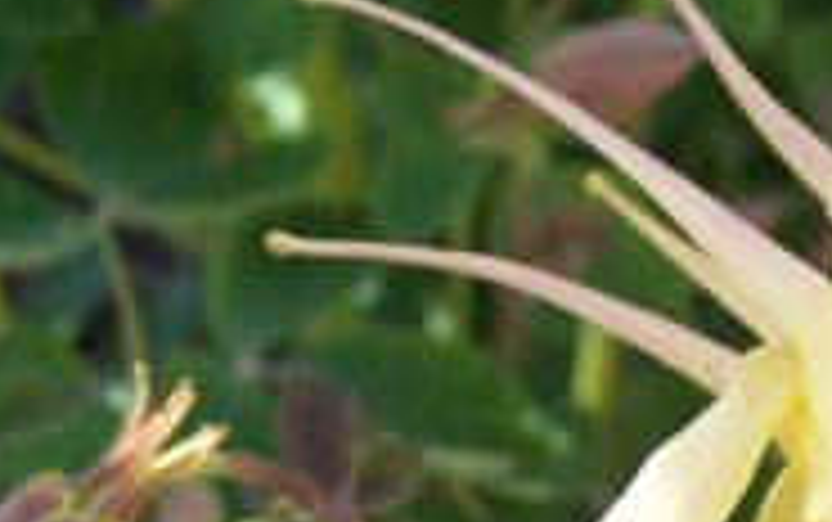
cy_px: 405
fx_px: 3586
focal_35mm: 158
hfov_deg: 13.0
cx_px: 926
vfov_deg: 8.3
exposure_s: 1/160
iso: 80
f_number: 3.2
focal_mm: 10.7
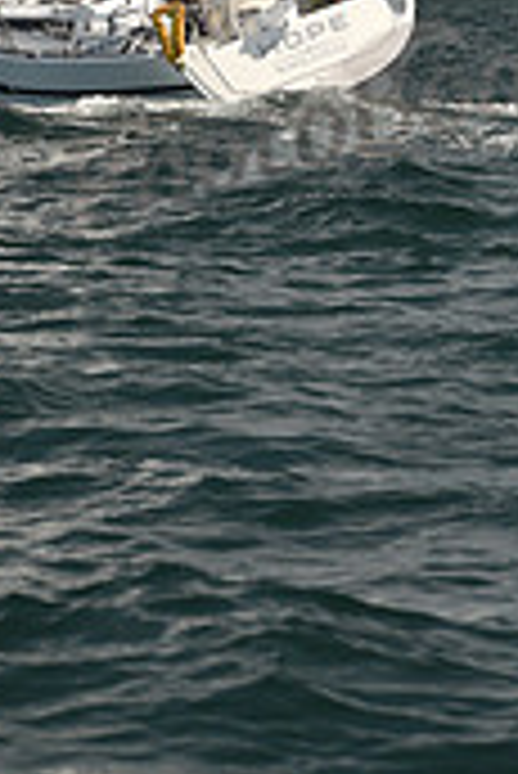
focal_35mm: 290
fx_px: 6246
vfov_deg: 7.0
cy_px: -513
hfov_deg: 4.7
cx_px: -169
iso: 250
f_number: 5.6
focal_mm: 86
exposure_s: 1/640
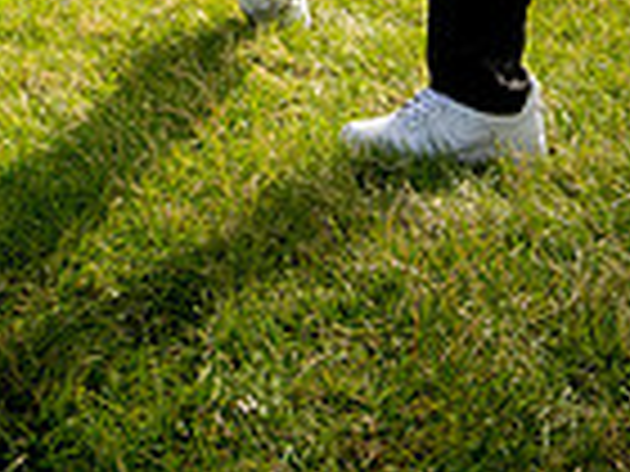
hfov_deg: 20.3
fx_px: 1747
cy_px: -535
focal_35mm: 96
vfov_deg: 12.9
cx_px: 160
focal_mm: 31
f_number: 5
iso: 100
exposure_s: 1/200
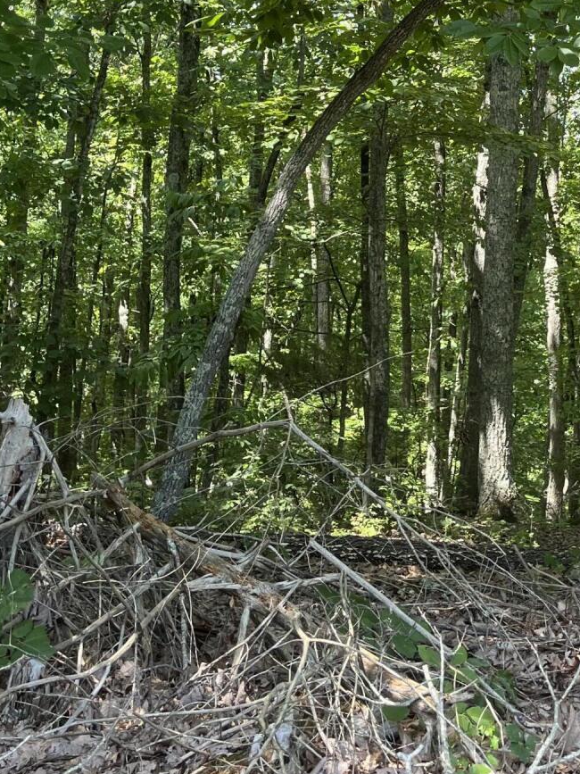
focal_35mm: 60
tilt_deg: +1.9
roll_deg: +2.2
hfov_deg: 24.0
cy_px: 100
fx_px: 1341
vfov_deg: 30.9
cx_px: 467
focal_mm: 5.1
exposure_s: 1/167
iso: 40
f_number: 1.6
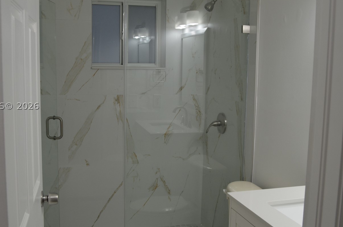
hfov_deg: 50.7
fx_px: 361
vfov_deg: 34.9
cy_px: 106
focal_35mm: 38
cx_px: 151
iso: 400
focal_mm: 18
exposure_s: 1/100
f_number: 5
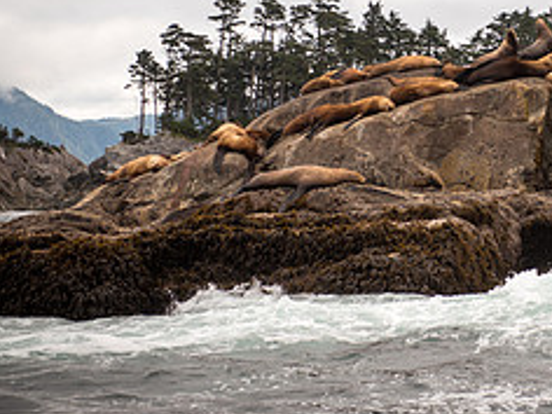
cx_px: 567
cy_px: 147
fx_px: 2791
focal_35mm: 175
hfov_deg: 11.2
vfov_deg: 8.5
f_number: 2.8
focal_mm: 70
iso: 100
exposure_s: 1/800
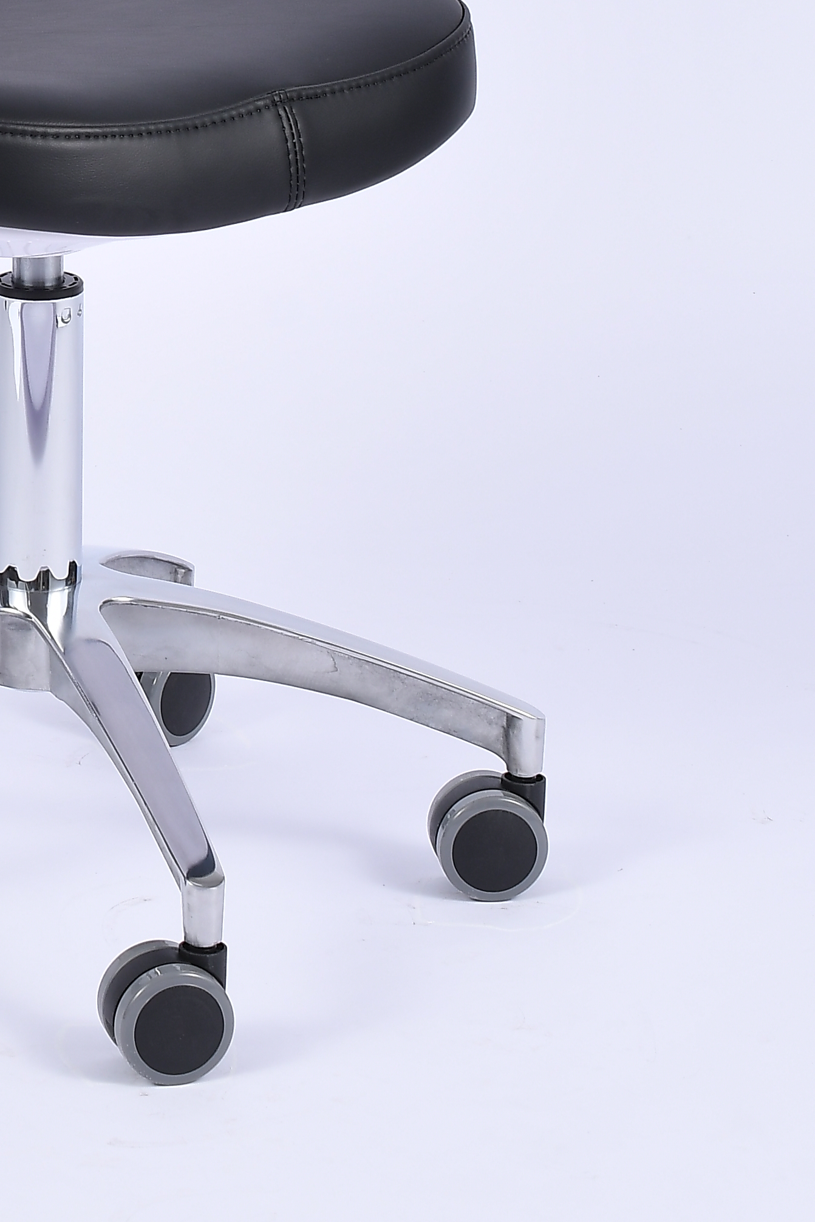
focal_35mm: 166
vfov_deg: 12.1
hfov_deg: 8.2
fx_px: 5637
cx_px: 6
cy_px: -273
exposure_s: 1/160
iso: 100
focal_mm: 40
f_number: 10
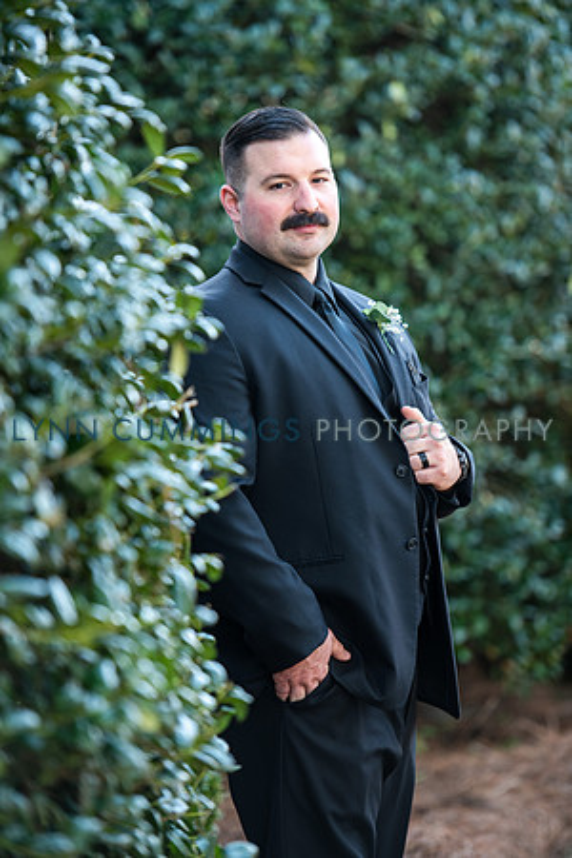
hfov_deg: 8.6
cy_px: 429
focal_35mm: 160
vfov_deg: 12.8
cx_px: 286
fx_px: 3813
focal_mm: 160
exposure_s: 1/80
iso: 200
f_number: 3.2
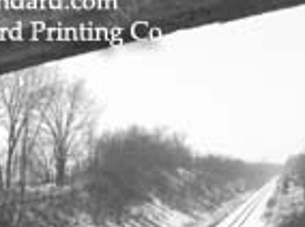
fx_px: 739
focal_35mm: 84
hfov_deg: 23.3
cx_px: 174
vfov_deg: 16.8
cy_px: 264
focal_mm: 8.9
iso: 400
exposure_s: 1/412
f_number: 7.1
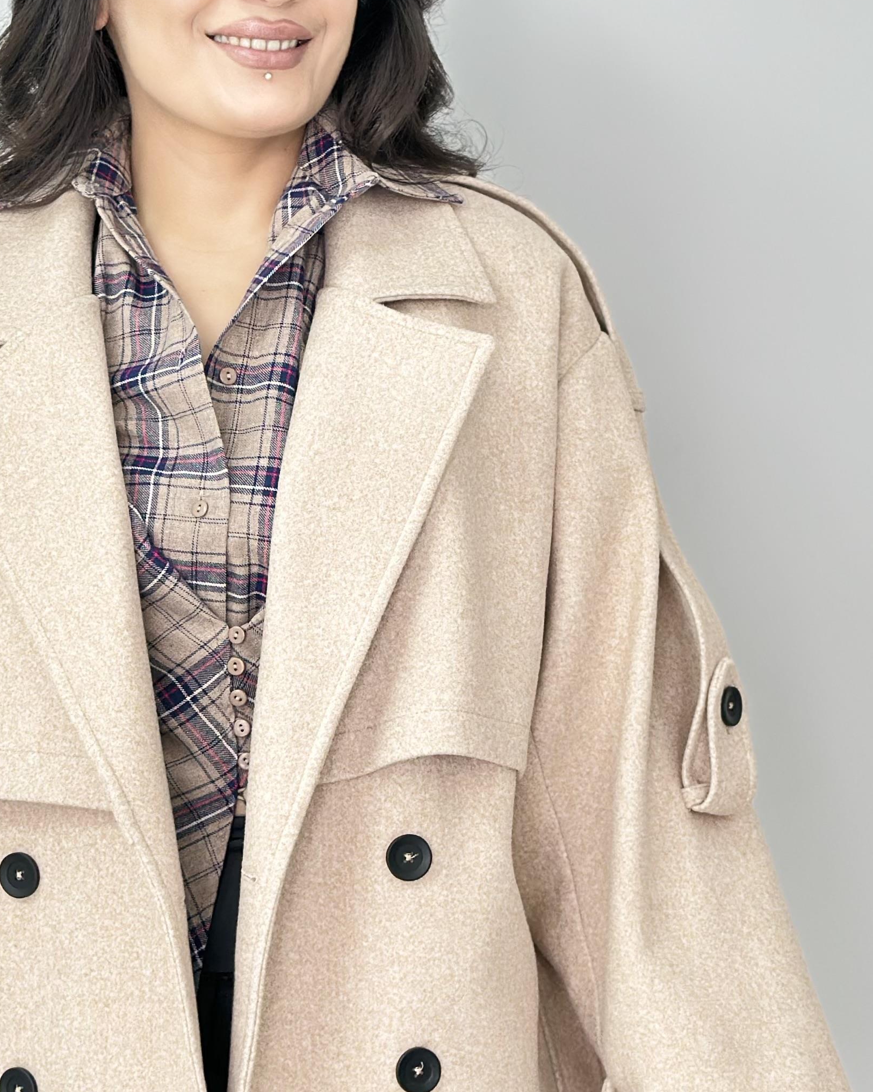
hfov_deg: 16.5
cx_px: 324
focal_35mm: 93
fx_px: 3003
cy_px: 551
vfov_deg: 20.6
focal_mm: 6.86
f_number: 1.78
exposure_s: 1/50
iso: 100
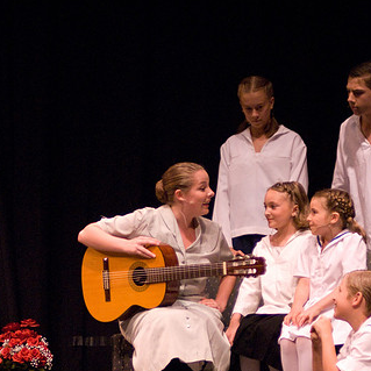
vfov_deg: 10.1
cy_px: 223
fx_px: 2107
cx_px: 193
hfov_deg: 10.1
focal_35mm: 174
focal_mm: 75
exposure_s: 1/200
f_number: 2.8
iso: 1600
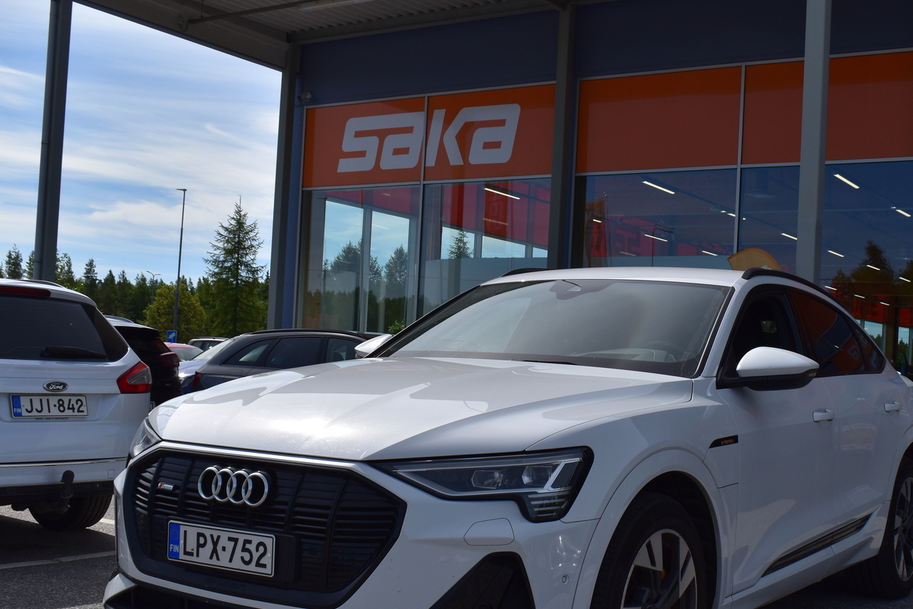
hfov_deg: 42.8
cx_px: 556
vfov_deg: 29.4
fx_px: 1158
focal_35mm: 46
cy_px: 374
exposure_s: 1/500
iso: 200
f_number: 11
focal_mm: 23
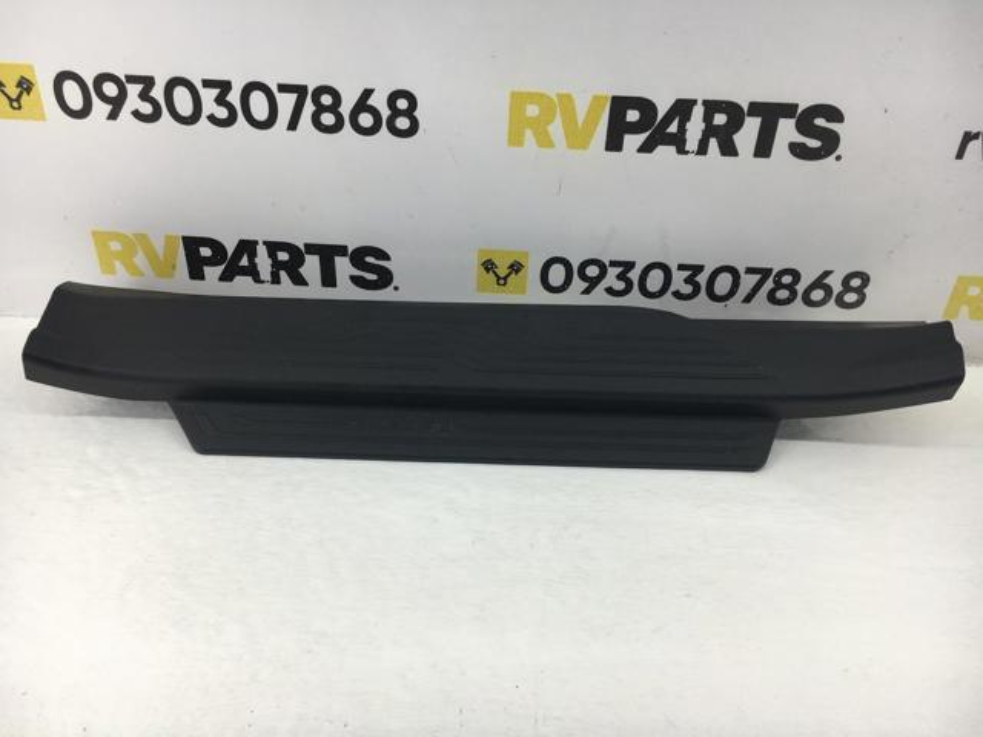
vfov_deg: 48.2
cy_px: 368
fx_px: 824
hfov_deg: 61.7
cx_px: 492
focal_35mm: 29
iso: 25
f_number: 2.2
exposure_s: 1/50
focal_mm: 4.15
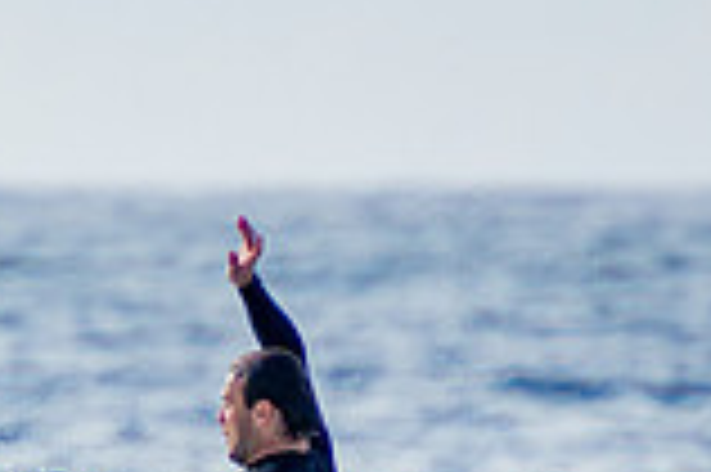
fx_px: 47113
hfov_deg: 0.9
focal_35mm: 2388
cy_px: 812
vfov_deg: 0.6
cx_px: 82
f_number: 5.6
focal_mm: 400
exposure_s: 1/2000
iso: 280
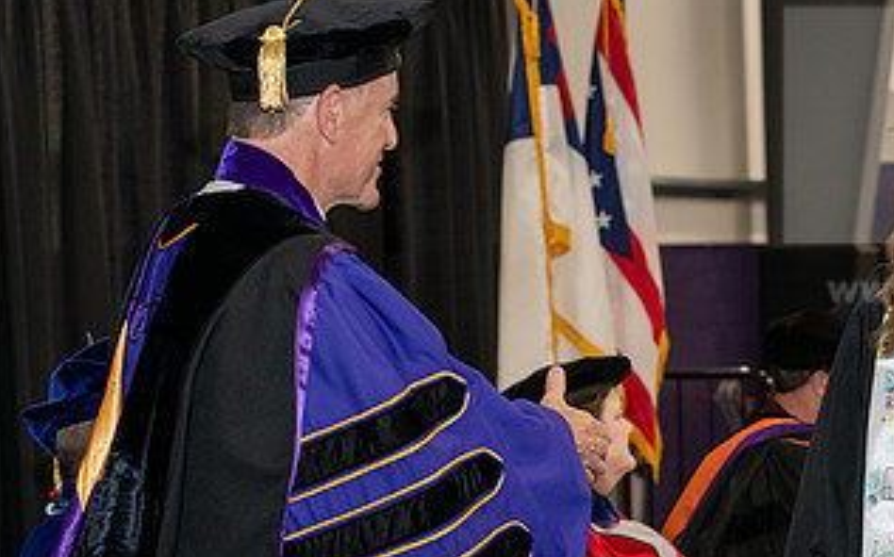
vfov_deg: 10.0
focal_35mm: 131
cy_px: 349
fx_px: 3189
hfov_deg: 15.9
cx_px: 699
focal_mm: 70
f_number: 5
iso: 2500
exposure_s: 1/200
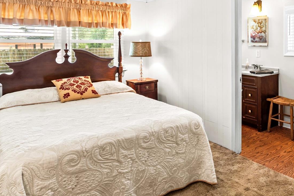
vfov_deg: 42.0
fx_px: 245
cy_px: 43
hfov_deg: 59.6
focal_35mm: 30
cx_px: 209
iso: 100
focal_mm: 16
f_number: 8
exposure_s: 1/2
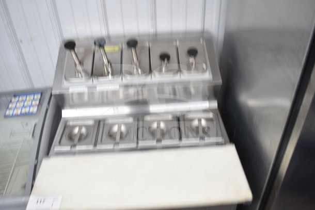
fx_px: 276
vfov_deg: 41.7
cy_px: 105
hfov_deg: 59.5
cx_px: 158
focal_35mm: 32
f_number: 3.8
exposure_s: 1/30
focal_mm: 21
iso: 500
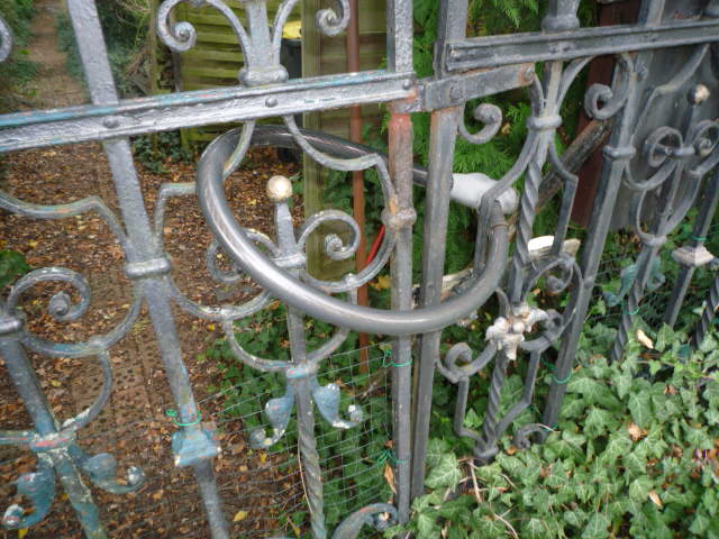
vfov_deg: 54.9
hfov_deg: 69.4
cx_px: 360
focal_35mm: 25
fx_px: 519
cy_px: 270
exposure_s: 1/30
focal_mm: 4.4
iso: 100
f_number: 2.8
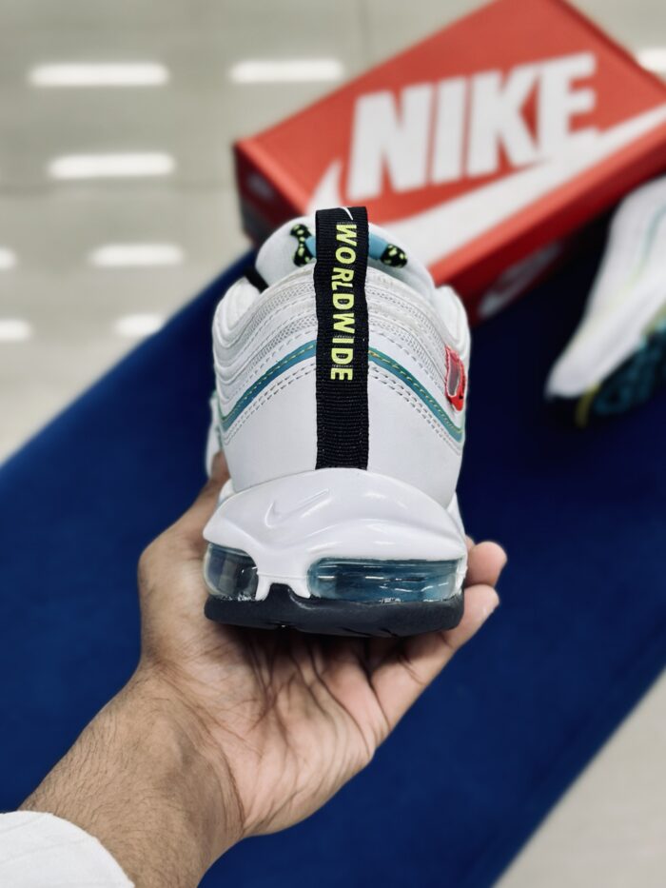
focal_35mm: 48
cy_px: 444
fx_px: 1231
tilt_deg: -57.9
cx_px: 333
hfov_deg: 30.3
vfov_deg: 39.7
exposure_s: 1/125
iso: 80
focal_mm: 6.86
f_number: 1.78
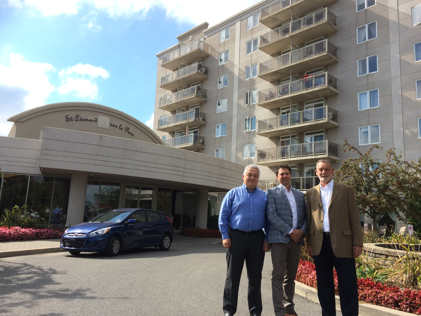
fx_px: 353
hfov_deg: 61.7
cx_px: 210
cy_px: 158
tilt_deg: +9.8
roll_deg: -2.2
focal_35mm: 29
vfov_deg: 48.2
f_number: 2.2
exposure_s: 1/1520
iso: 32
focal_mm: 4.15
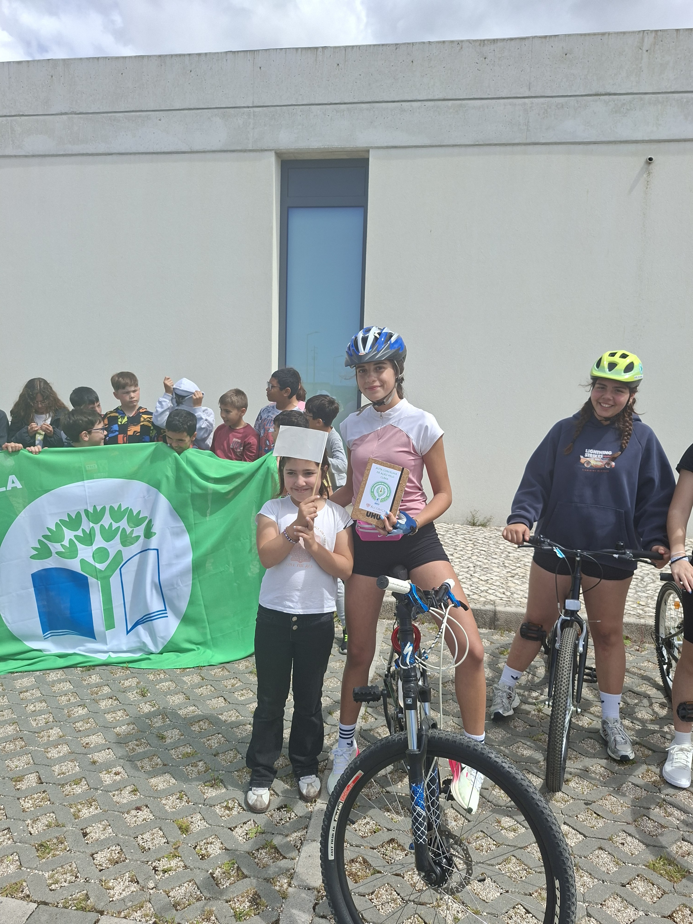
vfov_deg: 73.9
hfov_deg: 58.9
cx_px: 346
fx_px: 614
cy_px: 462
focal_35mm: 23
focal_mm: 5.54
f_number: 1.8
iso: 50
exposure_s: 1/1626
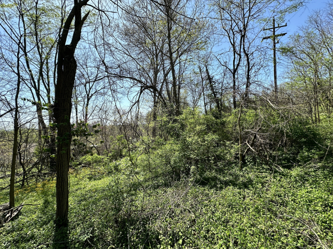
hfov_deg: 102.1
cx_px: 166
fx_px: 135
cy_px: 124
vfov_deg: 85.7
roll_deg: +2.8
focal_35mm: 14
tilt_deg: -0.6
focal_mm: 2.22
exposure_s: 1/1171
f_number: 2.2
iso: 40
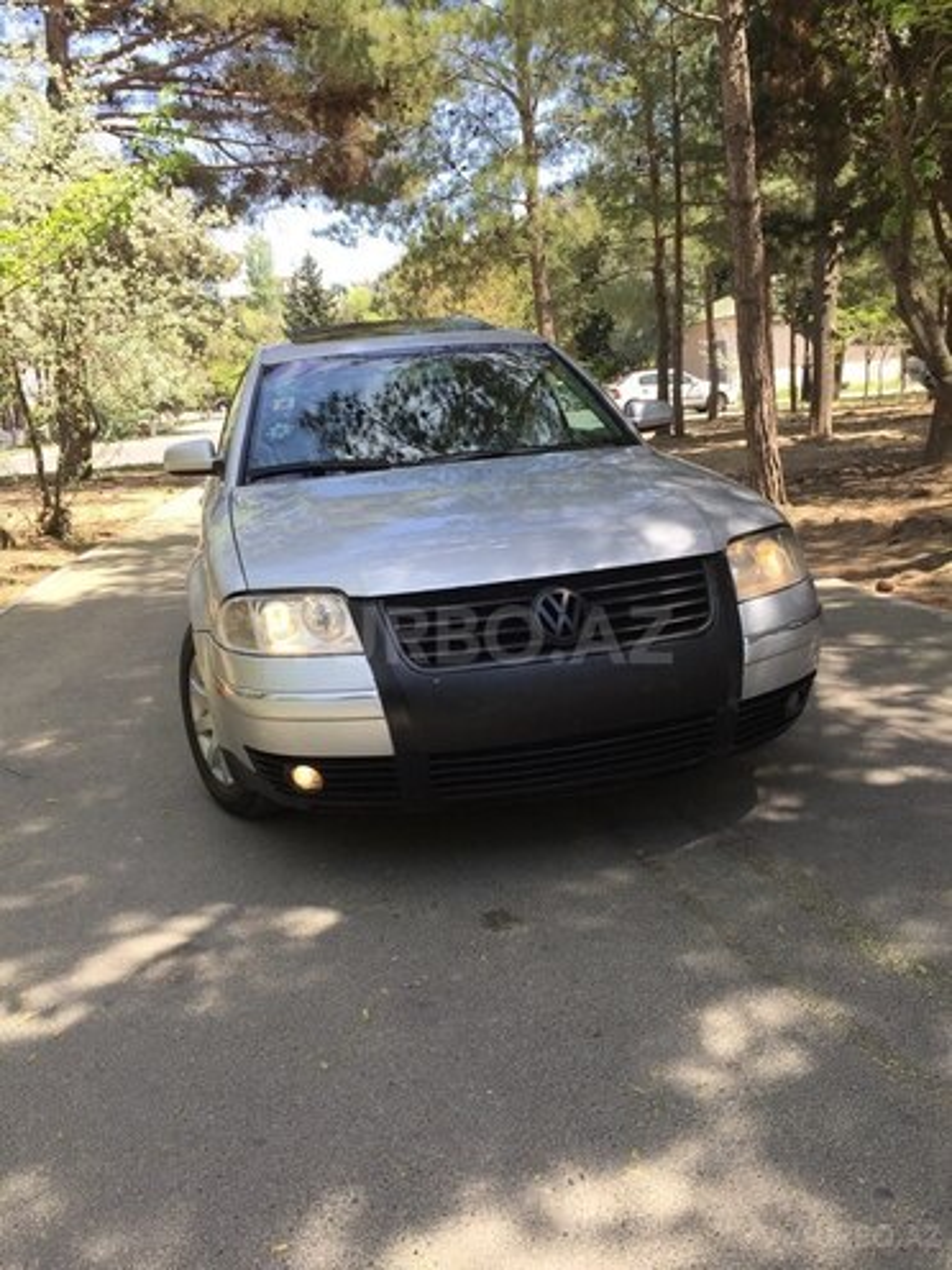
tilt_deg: -14.7
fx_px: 1063
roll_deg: +3.9
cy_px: 635
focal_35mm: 29
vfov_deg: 61.7
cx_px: 476
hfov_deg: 48.2
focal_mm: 4.15
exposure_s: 1/476
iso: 32
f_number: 2.2
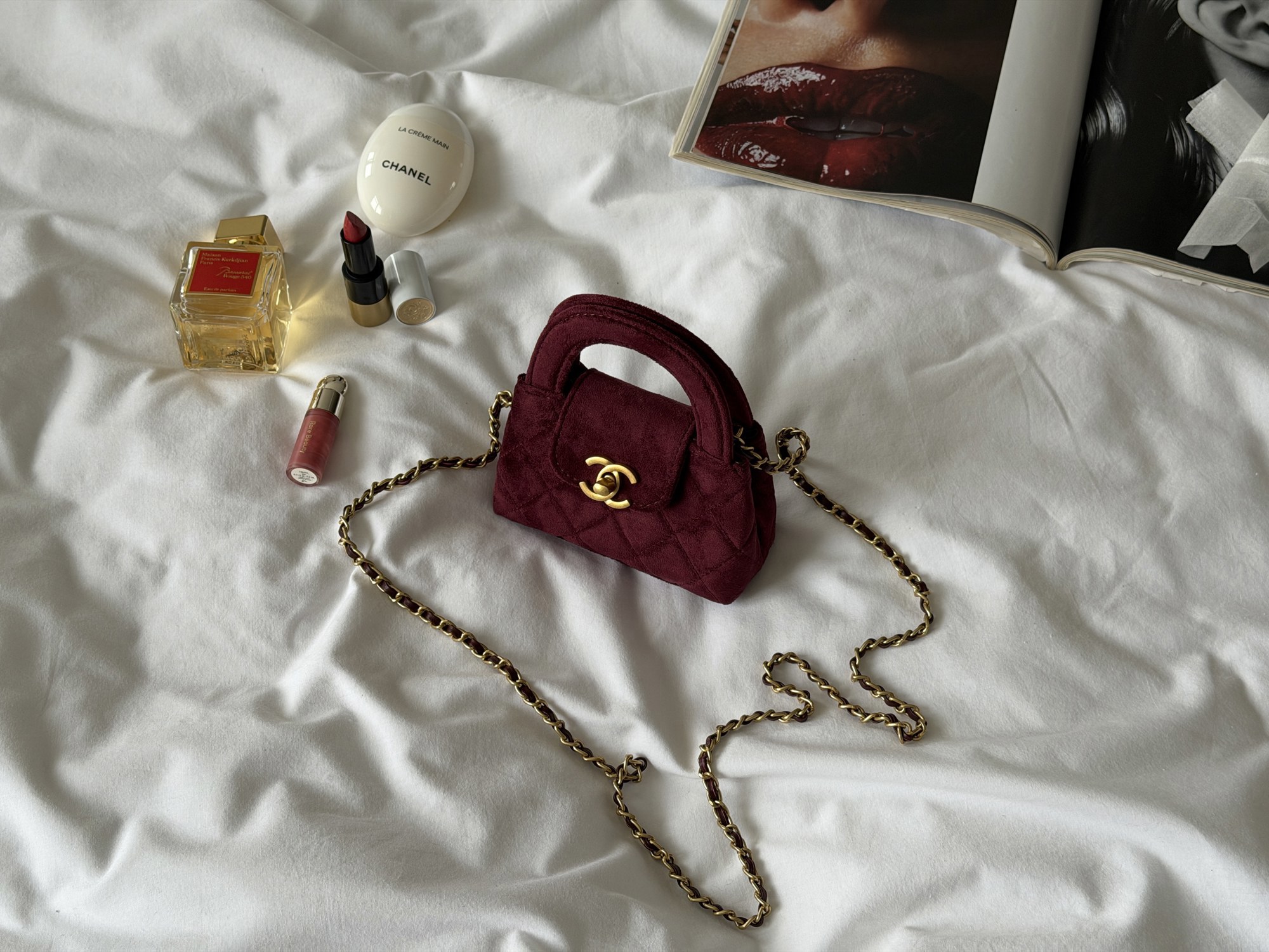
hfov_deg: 39.7
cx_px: 634
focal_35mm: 48
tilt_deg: -58.0
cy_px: 476
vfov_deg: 30.3
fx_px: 1760
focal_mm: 6.76
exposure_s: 1/121
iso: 64
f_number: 1.78
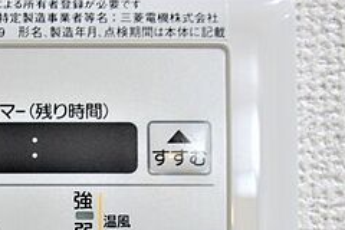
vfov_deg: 14.0
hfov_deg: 20.7
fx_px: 920
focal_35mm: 96
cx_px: 14
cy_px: 250
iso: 250
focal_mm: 24
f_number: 4.5
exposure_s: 1/40
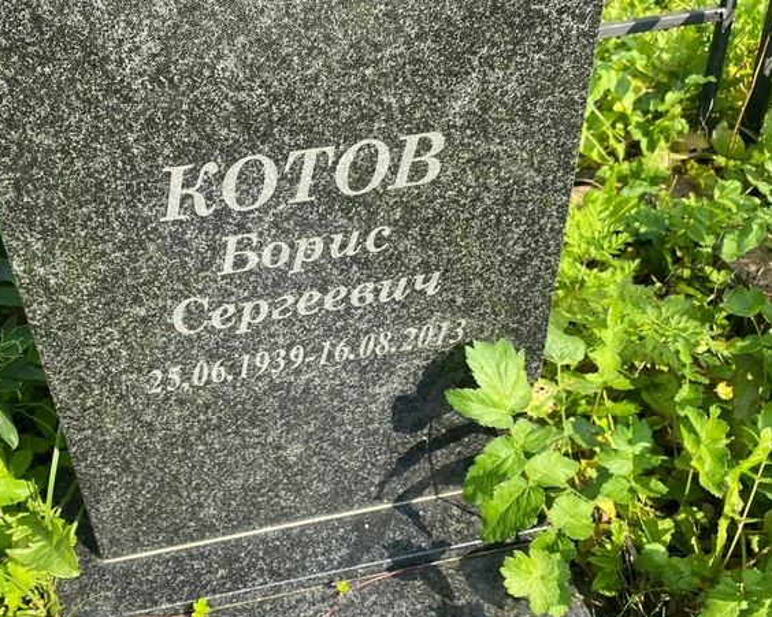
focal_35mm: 36
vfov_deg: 41.1
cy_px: 312
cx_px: 297
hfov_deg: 49.9
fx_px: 822
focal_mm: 4.25
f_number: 1.8
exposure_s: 1/912
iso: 32
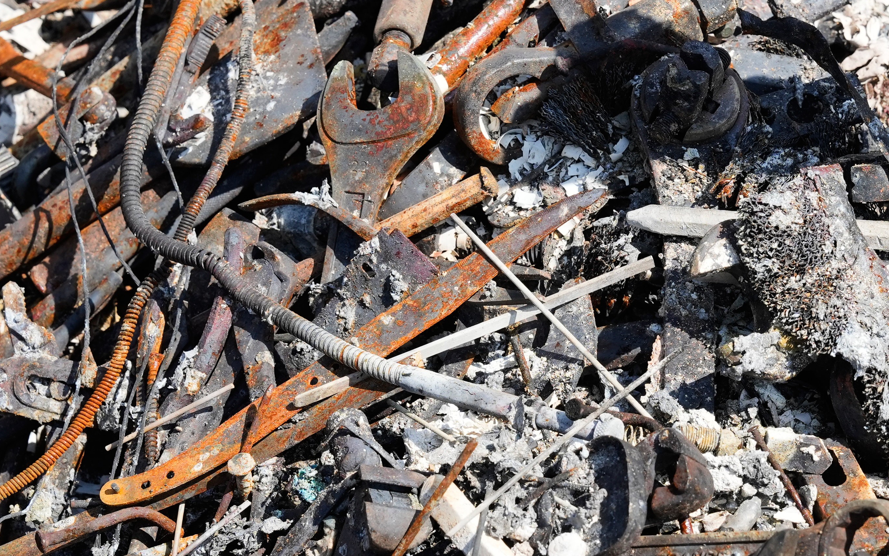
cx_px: 678
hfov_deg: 13.0
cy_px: 399
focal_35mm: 160
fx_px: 3877
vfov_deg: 8.2
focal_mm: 61
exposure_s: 1/1000
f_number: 6.3
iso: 400
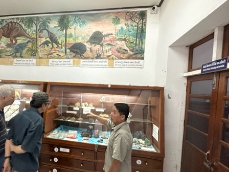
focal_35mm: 20
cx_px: 87
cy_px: 93
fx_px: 132
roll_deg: -2.4
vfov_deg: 65.9
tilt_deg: -0.8
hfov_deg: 80.3
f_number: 2.2
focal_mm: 2.22
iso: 320
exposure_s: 1/50
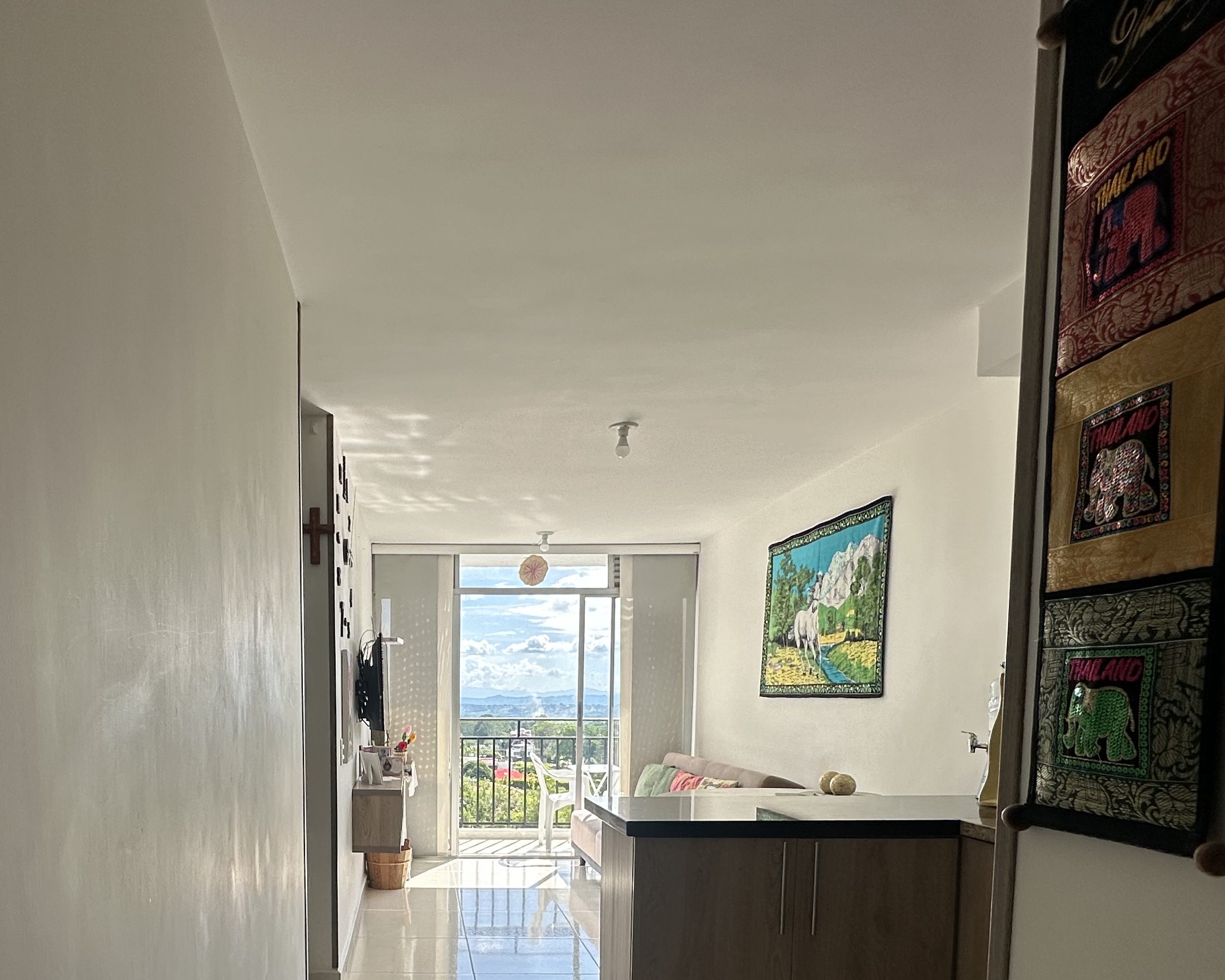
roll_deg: -0.7
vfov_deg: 53.2
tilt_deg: -4.8
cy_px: 777
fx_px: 906
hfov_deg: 66.2
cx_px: 406
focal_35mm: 25
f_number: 2.2
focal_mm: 2.22
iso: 40
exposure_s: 1/593
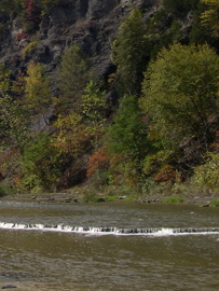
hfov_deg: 16.0
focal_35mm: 90
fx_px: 758
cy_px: -1
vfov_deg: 21.0
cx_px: -16
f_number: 7.6
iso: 100
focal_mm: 8
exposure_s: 1/171
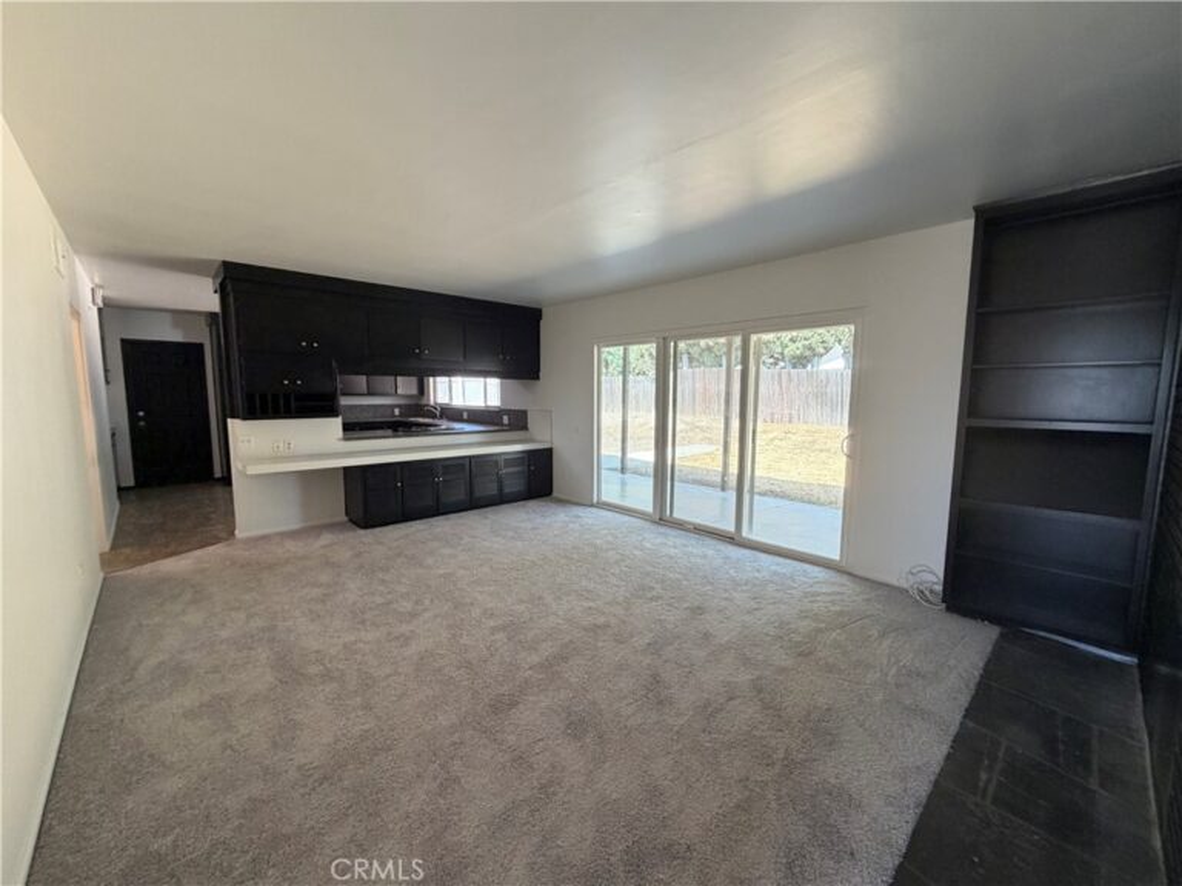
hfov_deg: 102.1
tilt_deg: -5.3
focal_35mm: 14
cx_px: 591
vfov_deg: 85.7
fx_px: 478
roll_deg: +0.3
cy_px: 443
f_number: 2.2
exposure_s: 1/121
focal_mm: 2.22
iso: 250
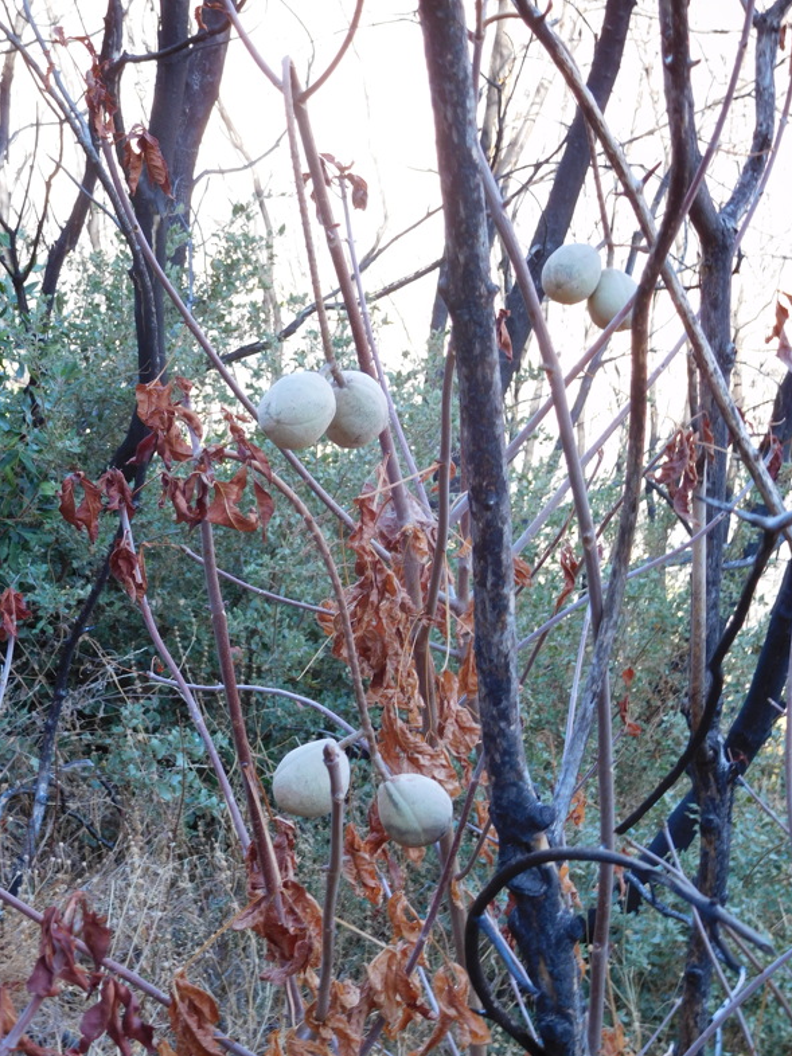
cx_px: 402
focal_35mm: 56
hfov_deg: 26.1
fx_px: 1709
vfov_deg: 34.4
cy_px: 536
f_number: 4.2
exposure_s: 1/50
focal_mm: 9.8
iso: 125
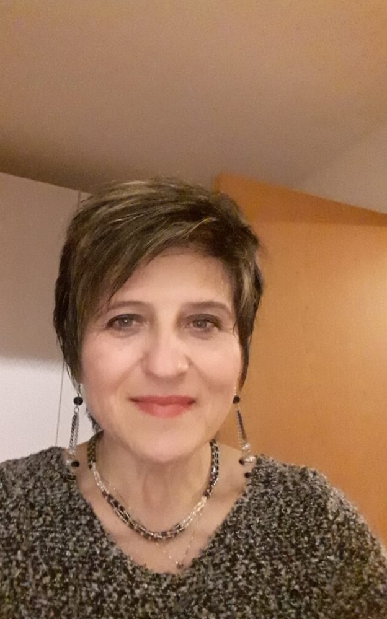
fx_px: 422
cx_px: 156
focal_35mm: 25
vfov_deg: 72.6
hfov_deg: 49.0
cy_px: 309
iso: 800
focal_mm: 1.92
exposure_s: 1/10
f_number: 2.2
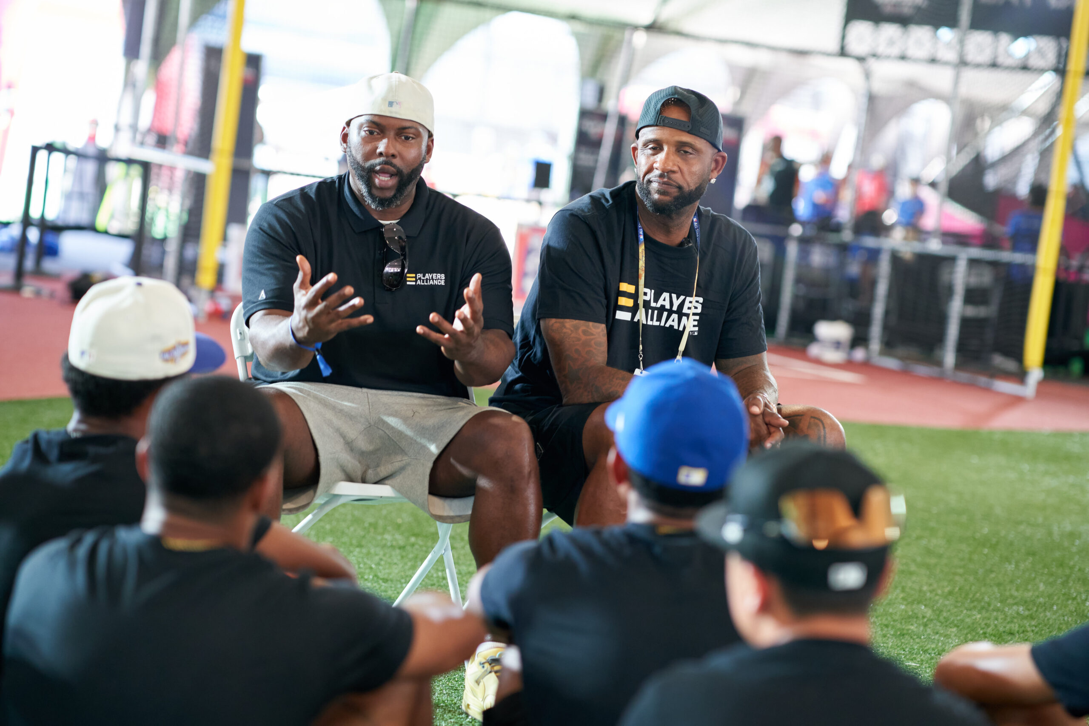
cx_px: 544
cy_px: 363
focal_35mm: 85
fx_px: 2571
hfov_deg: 23.9
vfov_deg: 16.1
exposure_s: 1/320
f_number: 2.2
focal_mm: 85
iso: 1250
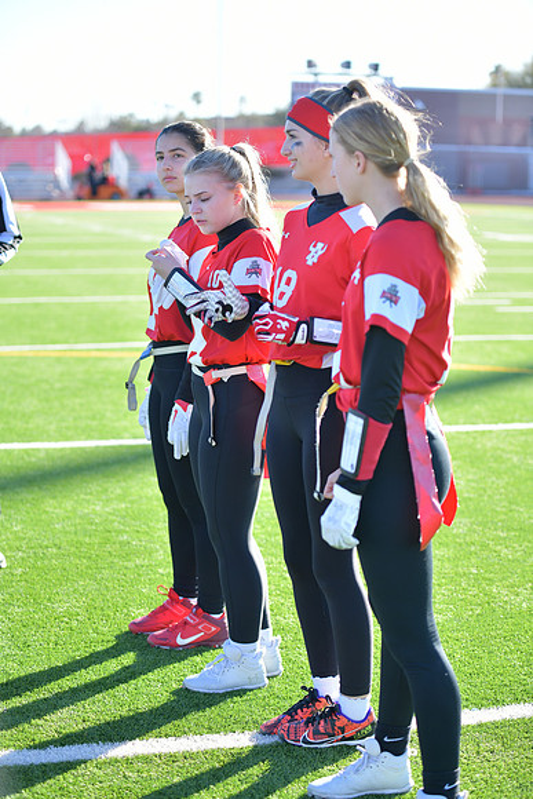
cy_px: 400
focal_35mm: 70
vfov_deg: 28.8
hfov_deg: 19.5
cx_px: 266
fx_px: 1554
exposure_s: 1/1600
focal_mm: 70
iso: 450
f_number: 3.2
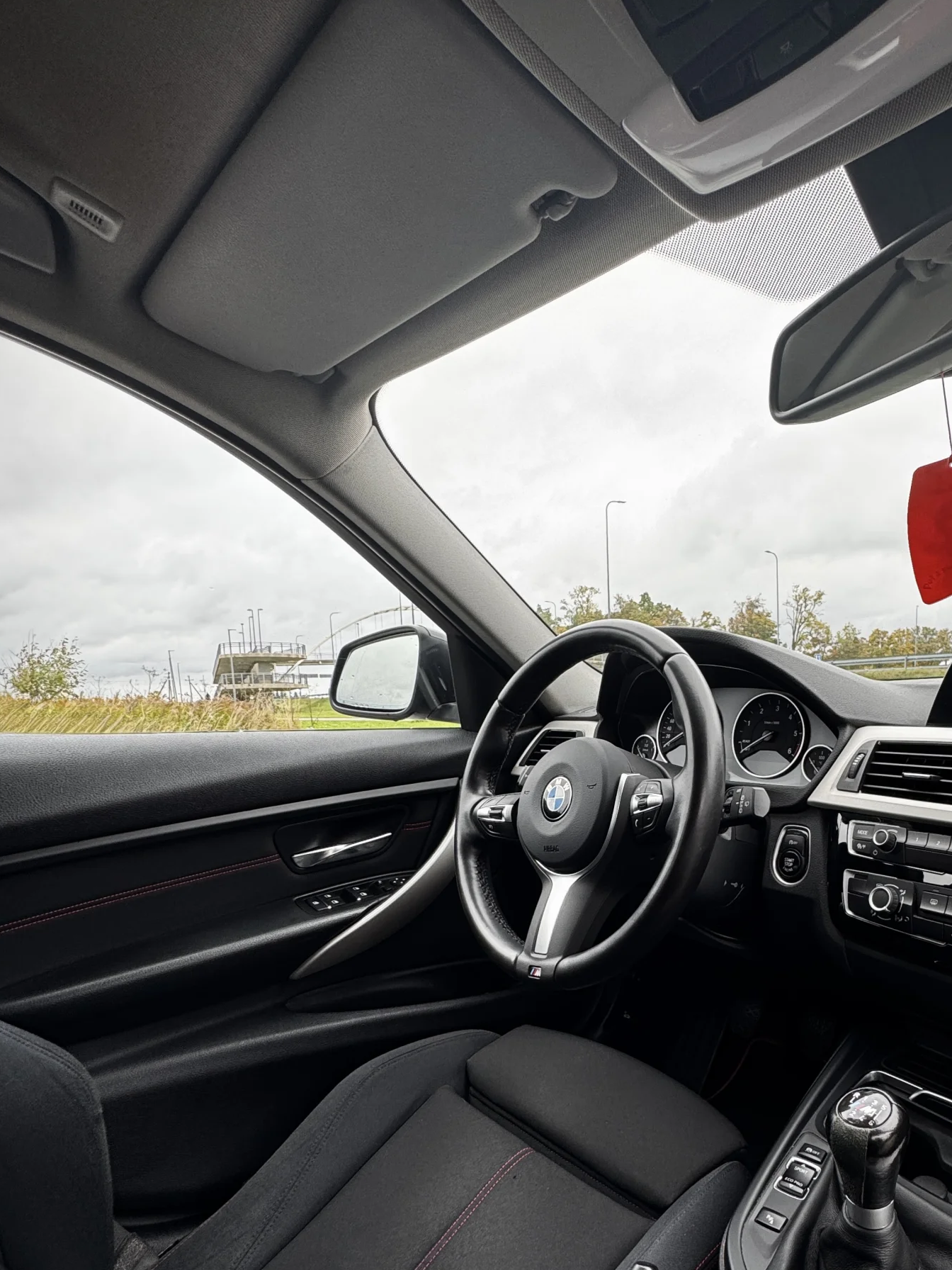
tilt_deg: -4.9
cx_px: 661
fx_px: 733
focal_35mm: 20
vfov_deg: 80.6
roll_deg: +0.5
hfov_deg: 63.7
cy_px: 774
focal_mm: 2.22
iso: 125
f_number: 2.2
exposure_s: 1/99
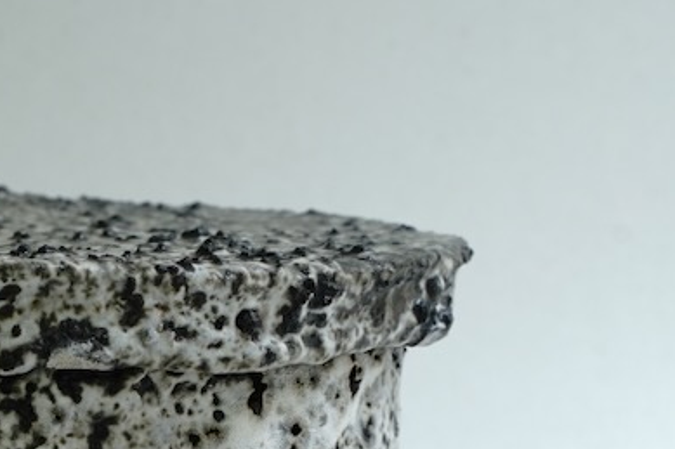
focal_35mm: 247
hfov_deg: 8.3
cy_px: 513
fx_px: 4629
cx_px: -24
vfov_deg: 5.5
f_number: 10
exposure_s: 1/3
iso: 250
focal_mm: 75
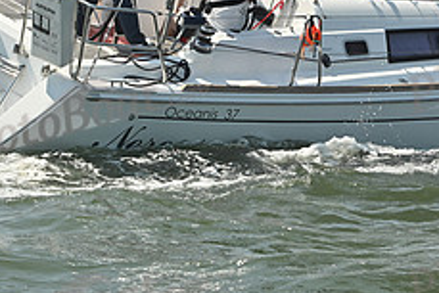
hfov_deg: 11.6
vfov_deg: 7.7
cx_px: 311
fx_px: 2160
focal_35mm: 177
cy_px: -9
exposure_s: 1/1250
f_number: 7.1
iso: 320
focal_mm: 70
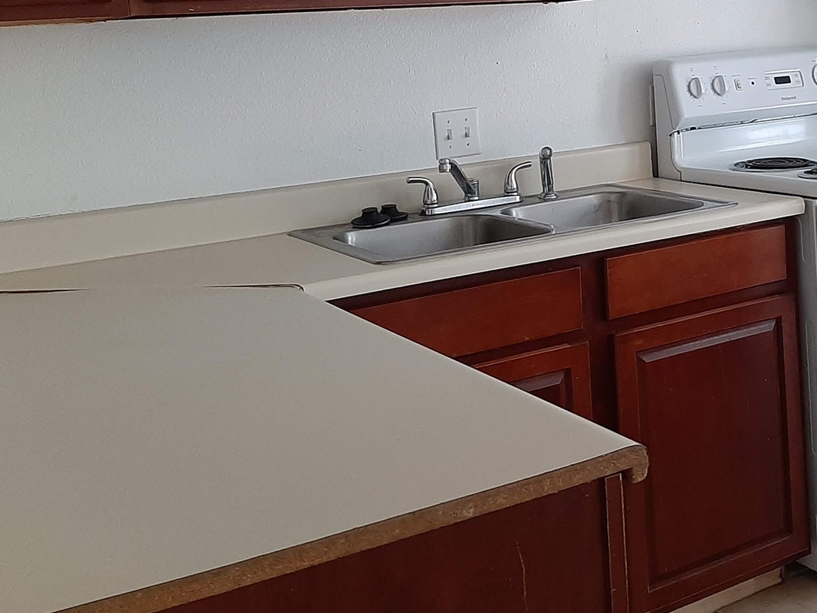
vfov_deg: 28.4
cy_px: 47
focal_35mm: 49
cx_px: 686
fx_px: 1156
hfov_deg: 37.1
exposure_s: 1/30
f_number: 1.7
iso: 200
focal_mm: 3.93
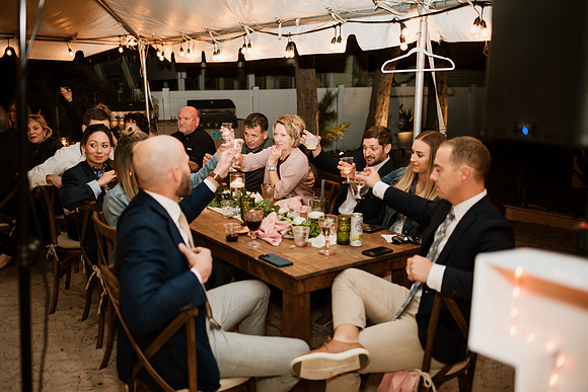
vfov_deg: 37.9
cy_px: 196
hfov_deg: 54.4
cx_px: 294
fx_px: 572
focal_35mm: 35
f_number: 2
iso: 500
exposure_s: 1/160
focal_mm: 35
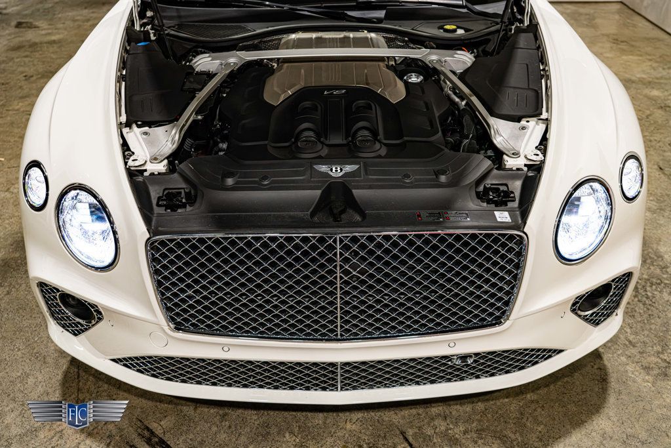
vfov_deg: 37.9
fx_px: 652
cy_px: 203
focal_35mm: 35
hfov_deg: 54.5
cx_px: 336
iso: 1250
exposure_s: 1/125
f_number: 4
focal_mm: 32
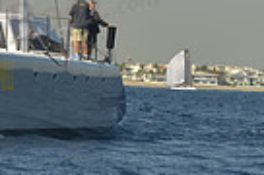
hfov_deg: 3.9
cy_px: -48
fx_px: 3819
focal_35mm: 522
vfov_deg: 2.6
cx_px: -214
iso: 200
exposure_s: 1/640
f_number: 7.1
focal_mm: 122
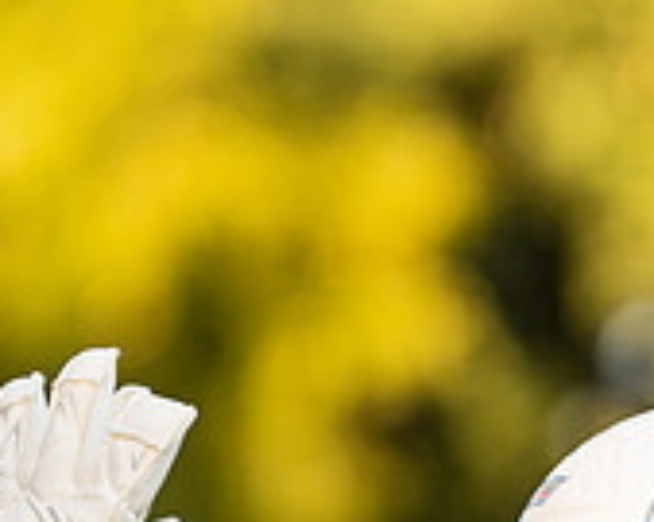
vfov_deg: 2.4
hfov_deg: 3.0
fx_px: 12439
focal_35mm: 643
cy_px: 615
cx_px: 153
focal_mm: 85
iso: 1600
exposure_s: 1/10000
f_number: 1.4
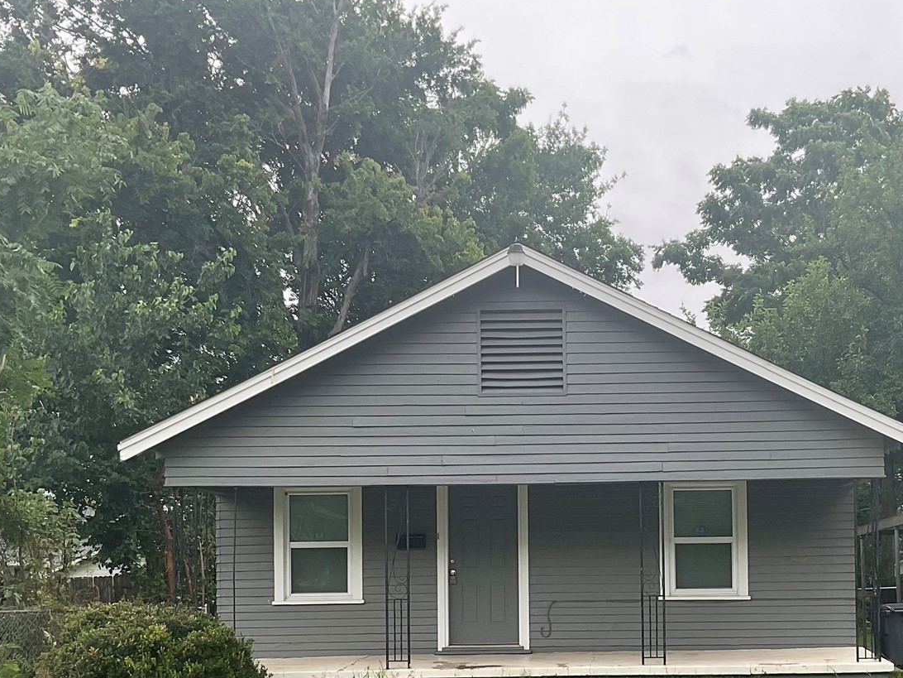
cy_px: 546
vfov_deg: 28.0
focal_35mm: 51
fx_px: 1330
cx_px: 612
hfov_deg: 37.0
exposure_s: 1/355
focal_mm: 3
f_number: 1.8
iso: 16
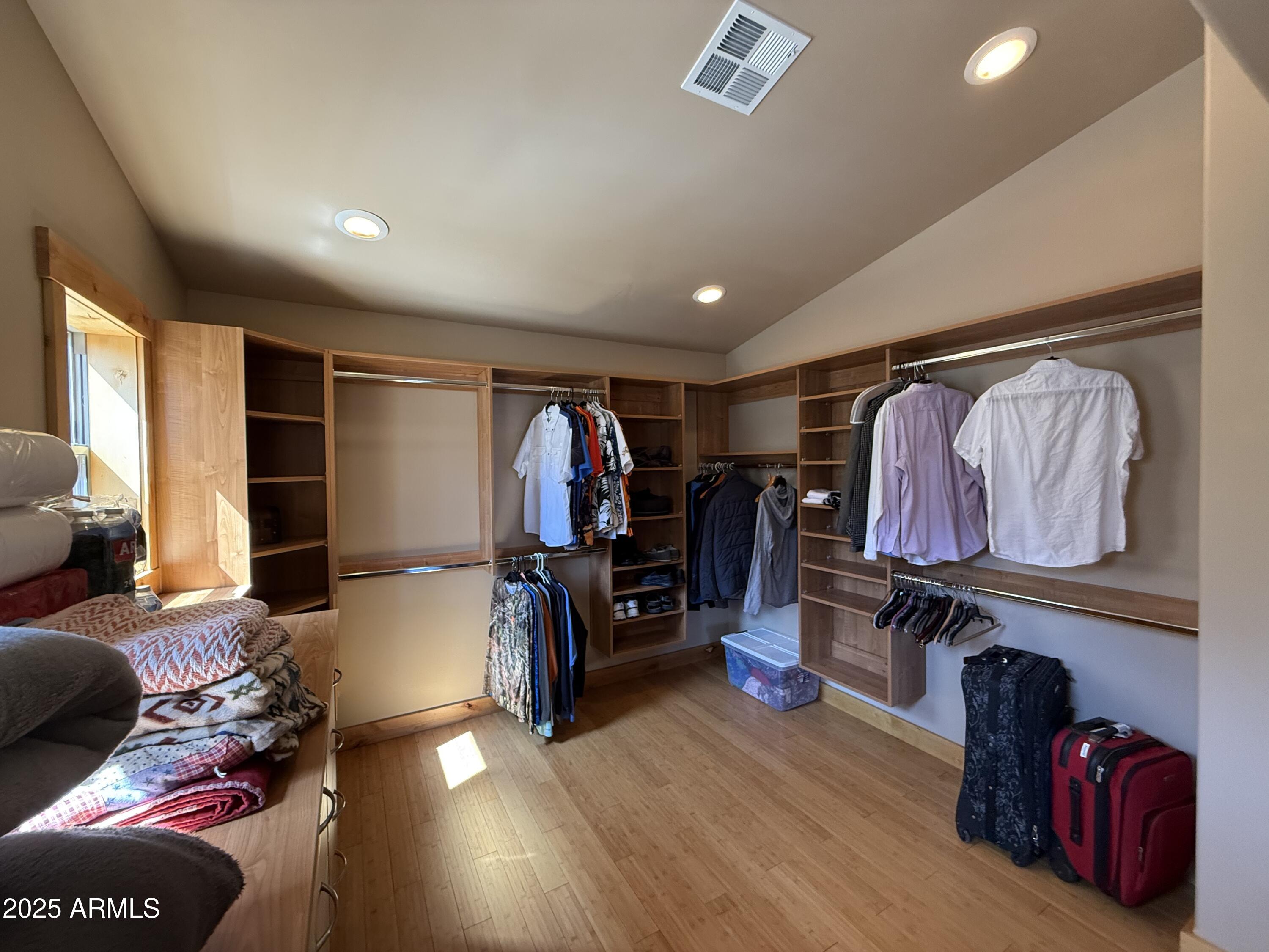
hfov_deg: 102.1
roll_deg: +0.4
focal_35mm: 14
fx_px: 513
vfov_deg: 85.7
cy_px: 476
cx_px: 634
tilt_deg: -2.0
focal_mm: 2.22
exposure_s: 1/60
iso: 320
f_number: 2.2
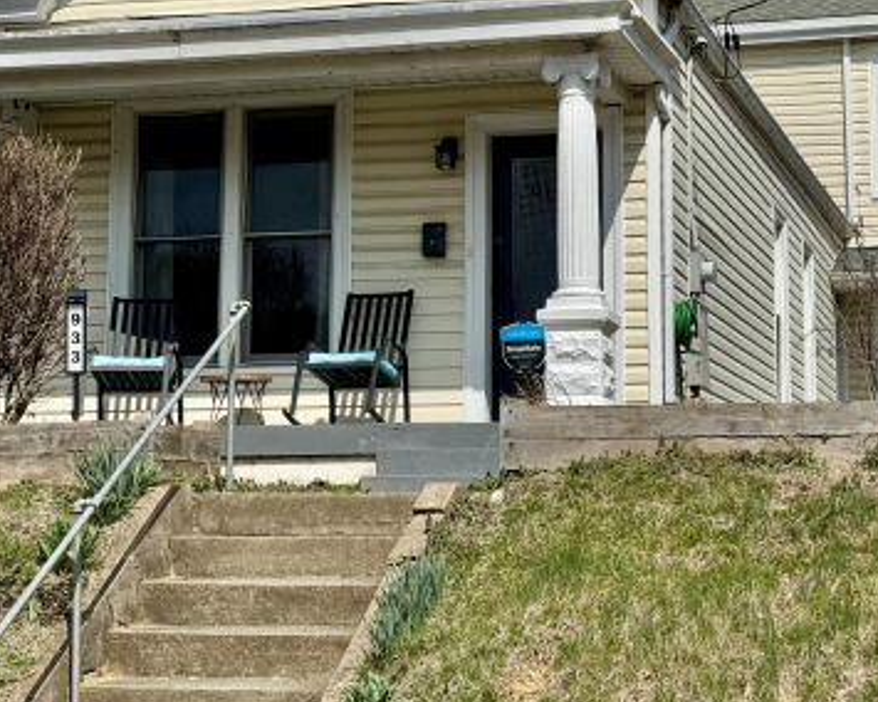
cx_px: 444
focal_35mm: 88
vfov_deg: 17.4
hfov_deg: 21.7
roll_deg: -0.3
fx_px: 2287
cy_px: 218
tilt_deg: +7.4
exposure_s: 1/9009
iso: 64
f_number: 1.78
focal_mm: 6.76
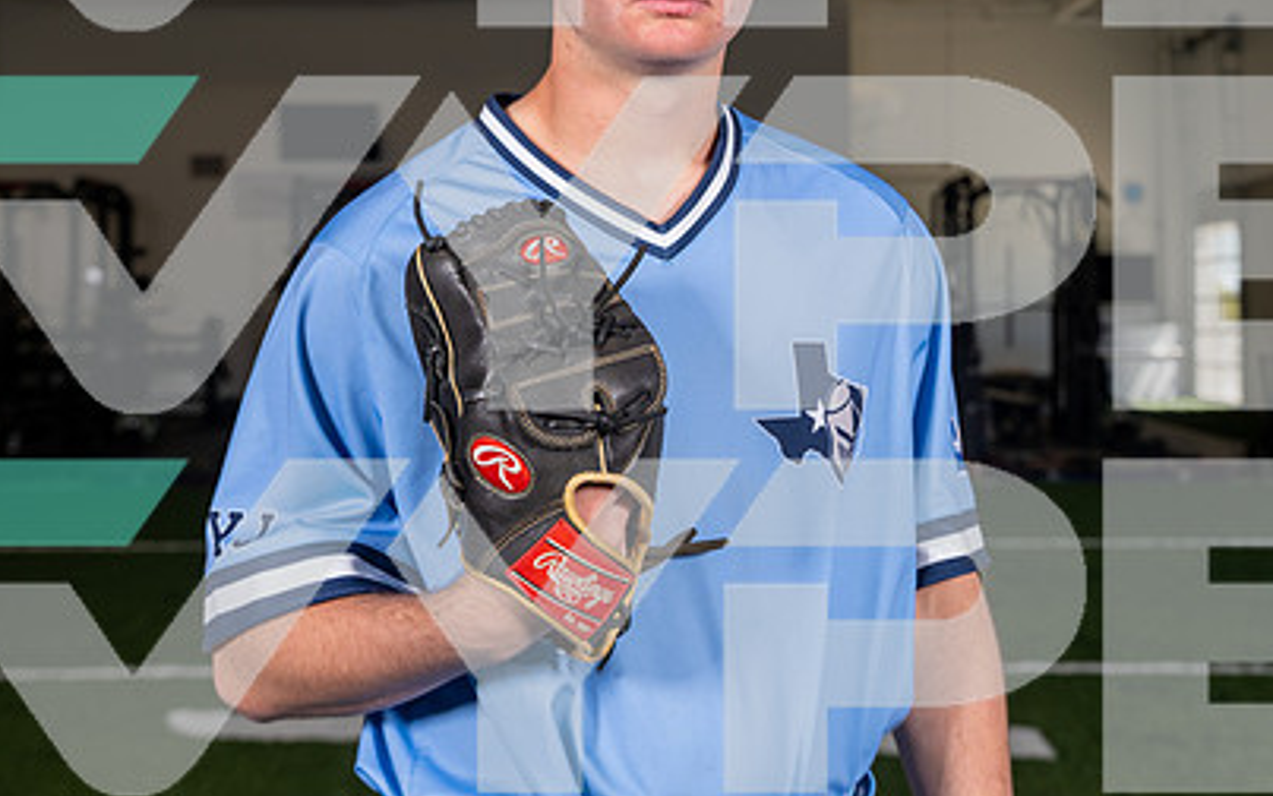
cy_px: 245
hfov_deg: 31.1
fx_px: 2290
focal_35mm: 66
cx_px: 673
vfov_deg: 19.6
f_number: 5.6
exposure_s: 1/200
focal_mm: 45
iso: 200
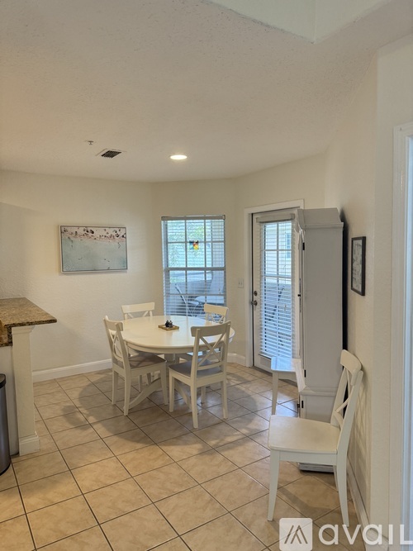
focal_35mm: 24
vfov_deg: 71.6
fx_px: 382
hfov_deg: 56.8
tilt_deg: -3.6
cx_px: 206
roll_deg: +0.6
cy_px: 276
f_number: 1.78
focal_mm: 6.76
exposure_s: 1/120
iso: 200
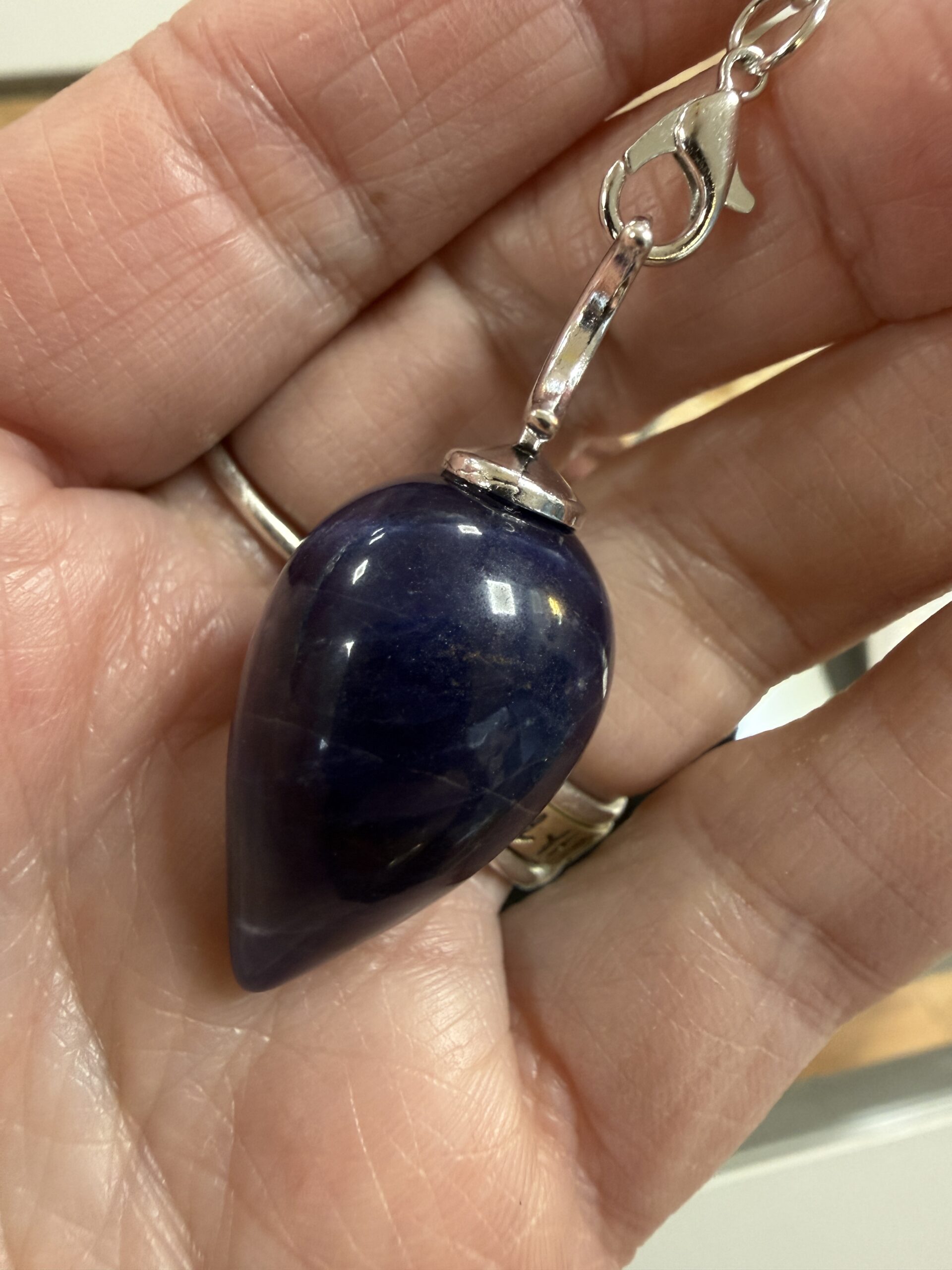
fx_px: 880
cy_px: 635
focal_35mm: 24
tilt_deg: -66.7
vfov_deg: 71.6
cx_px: 476
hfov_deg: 56.8
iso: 320
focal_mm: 2.22
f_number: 2.2
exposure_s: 1/48
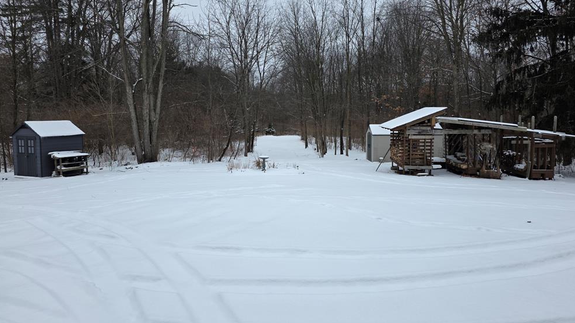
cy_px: 139
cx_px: 295
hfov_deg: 71.9
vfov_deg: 44.3
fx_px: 396
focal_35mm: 26
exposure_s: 1/3177
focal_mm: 6.3
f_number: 1.7
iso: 80
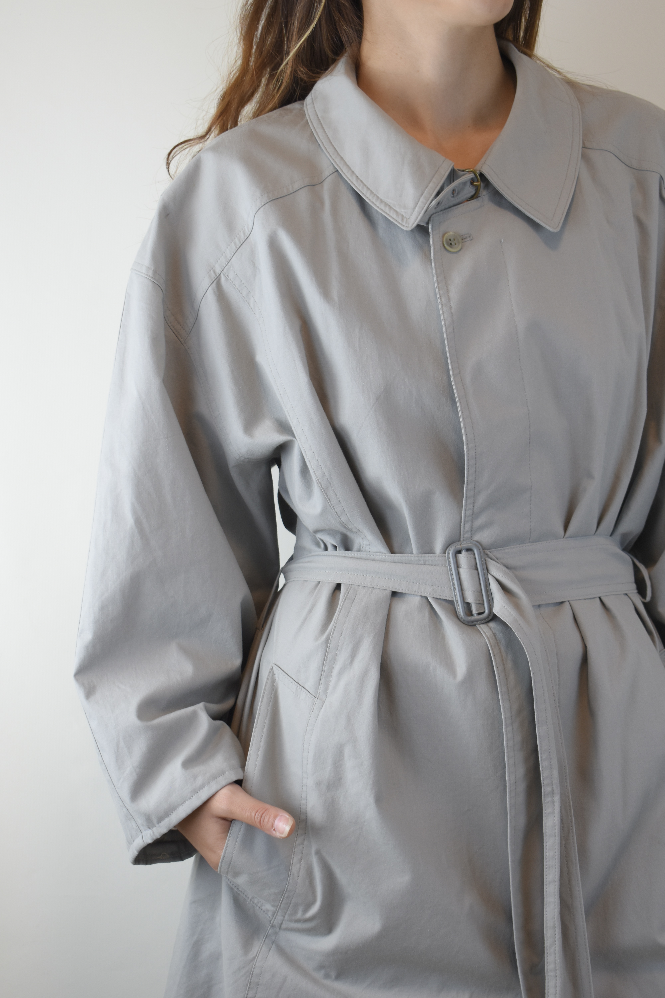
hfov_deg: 20.2
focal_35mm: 68
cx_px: 332
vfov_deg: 29.9
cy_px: 499
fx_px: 1870
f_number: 5
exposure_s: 1/100
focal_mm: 45
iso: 400
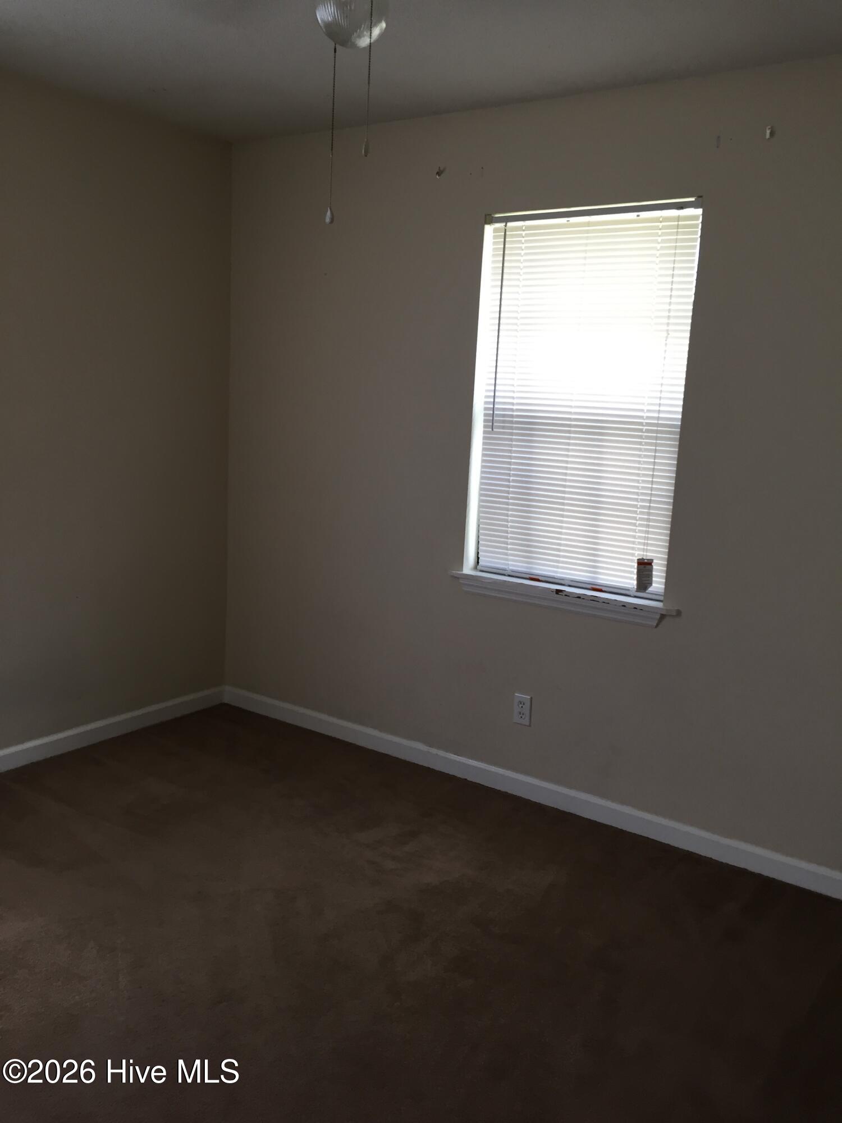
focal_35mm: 29
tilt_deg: -10.6
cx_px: 421
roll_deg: -3.4
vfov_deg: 61.7
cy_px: 562
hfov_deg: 48.2
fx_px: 941
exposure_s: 1/30
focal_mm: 4.15
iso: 64
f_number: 2.2
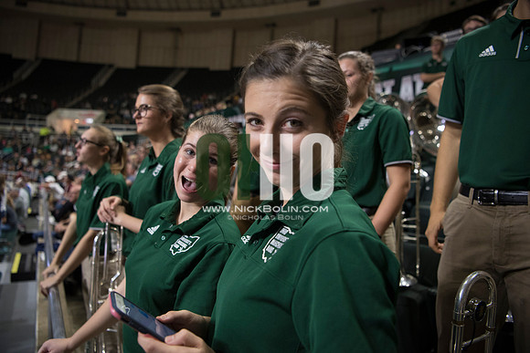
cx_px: 265
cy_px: 176
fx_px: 353
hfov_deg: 73.7
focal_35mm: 24
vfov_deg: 53.2
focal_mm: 24
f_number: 2.8
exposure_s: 1/320
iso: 2000
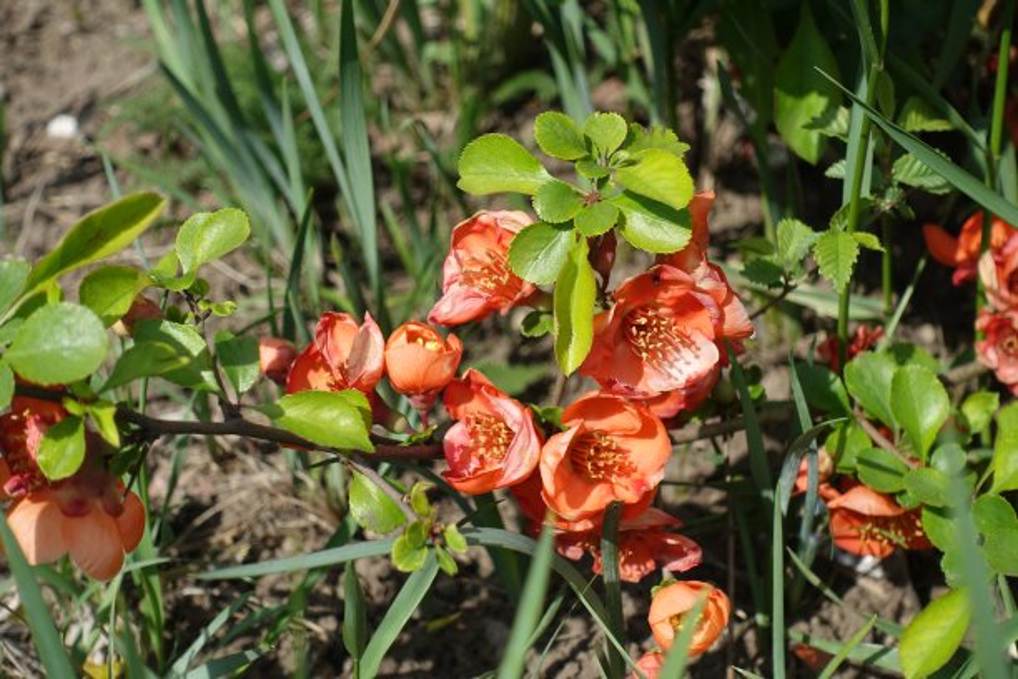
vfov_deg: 19.5
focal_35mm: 70
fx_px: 1979
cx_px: 509
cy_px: 340
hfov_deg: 28.8
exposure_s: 1/125
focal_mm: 25.7
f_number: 4
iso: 125
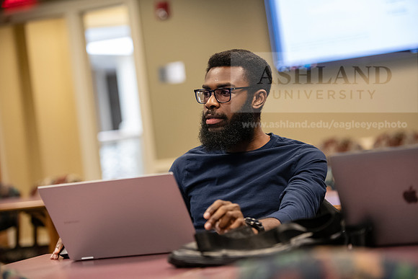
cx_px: 209
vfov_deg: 12.2
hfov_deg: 18.3
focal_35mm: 112
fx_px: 1301
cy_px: 140
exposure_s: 1/250
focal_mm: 112
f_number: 2.8
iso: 3200
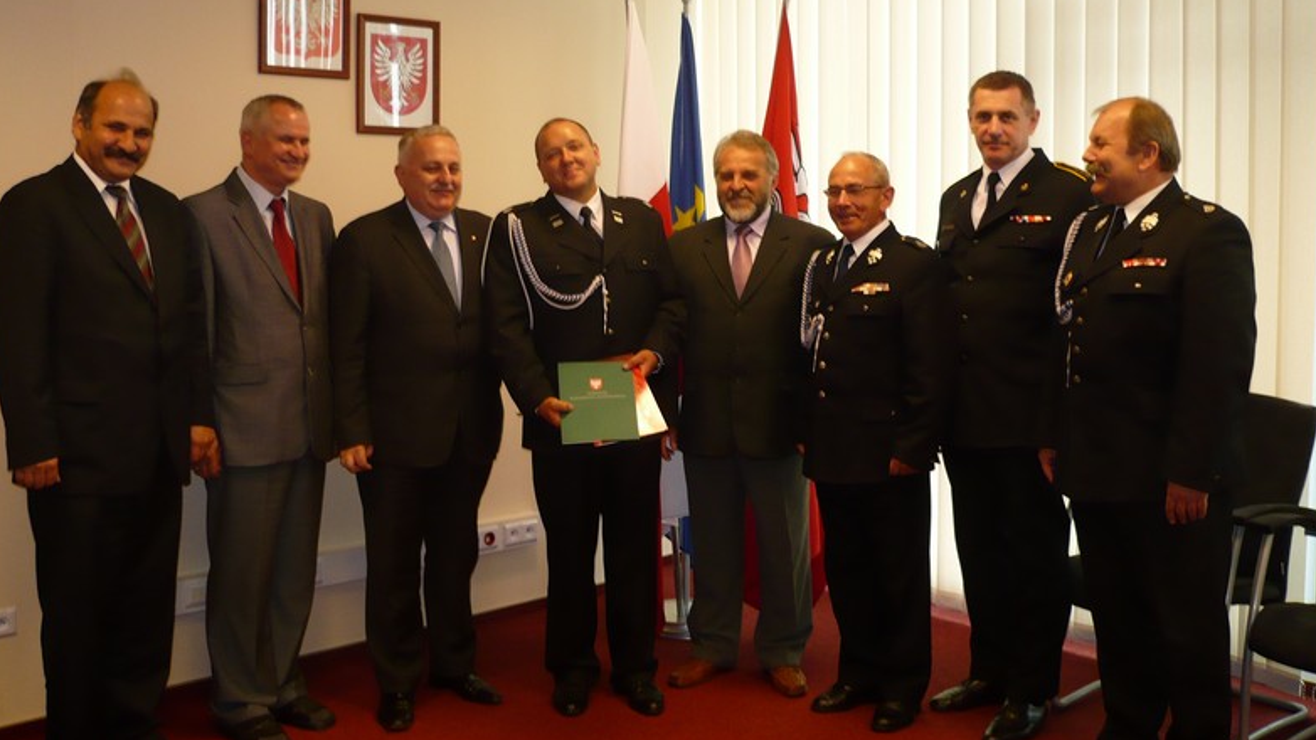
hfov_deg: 51.6
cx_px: 658
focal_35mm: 39
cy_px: 242
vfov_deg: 30.2
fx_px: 1361
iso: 125
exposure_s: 1/30
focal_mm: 5.8
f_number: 2.8
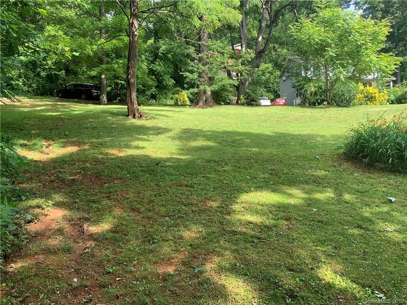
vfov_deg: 53.1
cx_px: 204
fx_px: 306
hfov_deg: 67.3
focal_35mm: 26
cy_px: 152
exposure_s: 1/177
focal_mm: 4.25
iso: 25
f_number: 1.8
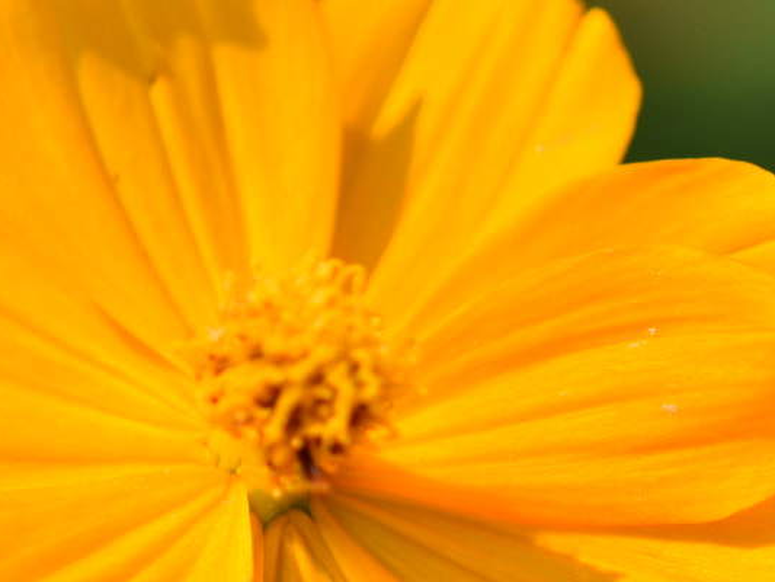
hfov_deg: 5.3
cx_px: 163
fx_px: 8341
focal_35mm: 372
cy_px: 553
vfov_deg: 4.0
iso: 100
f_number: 4
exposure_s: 1/1250
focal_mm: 85
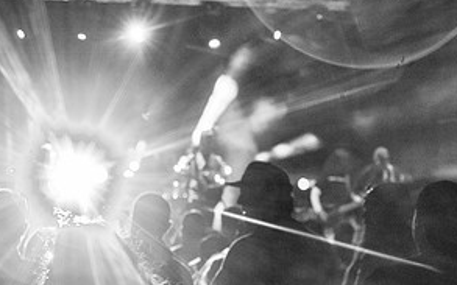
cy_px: 55
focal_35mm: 123
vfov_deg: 10.6
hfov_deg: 17.0
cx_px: 218
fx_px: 1532
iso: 3200
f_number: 4.5
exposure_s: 1/320
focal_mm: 61
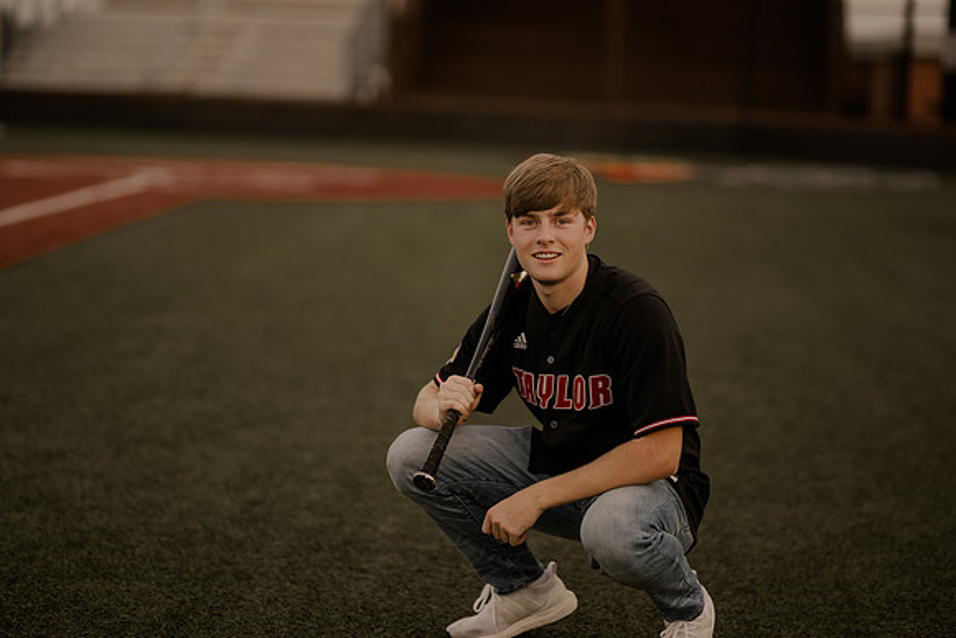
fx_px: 2258
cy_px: 319
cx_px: 478
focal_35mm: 85
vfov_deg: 16.1
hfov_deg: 23.9
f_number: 1.4
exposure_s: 1/2500
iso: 800
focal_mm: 85
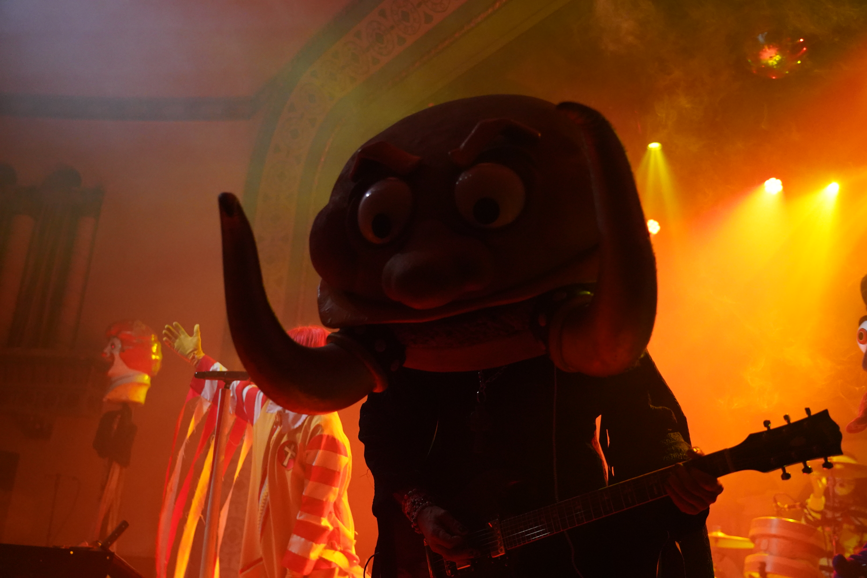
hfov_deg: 49.6
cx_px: 434
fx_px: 939
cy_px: 289
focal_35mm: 39
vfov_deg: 34.2
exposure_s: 1/160
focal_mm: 39
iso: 8000
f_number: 4
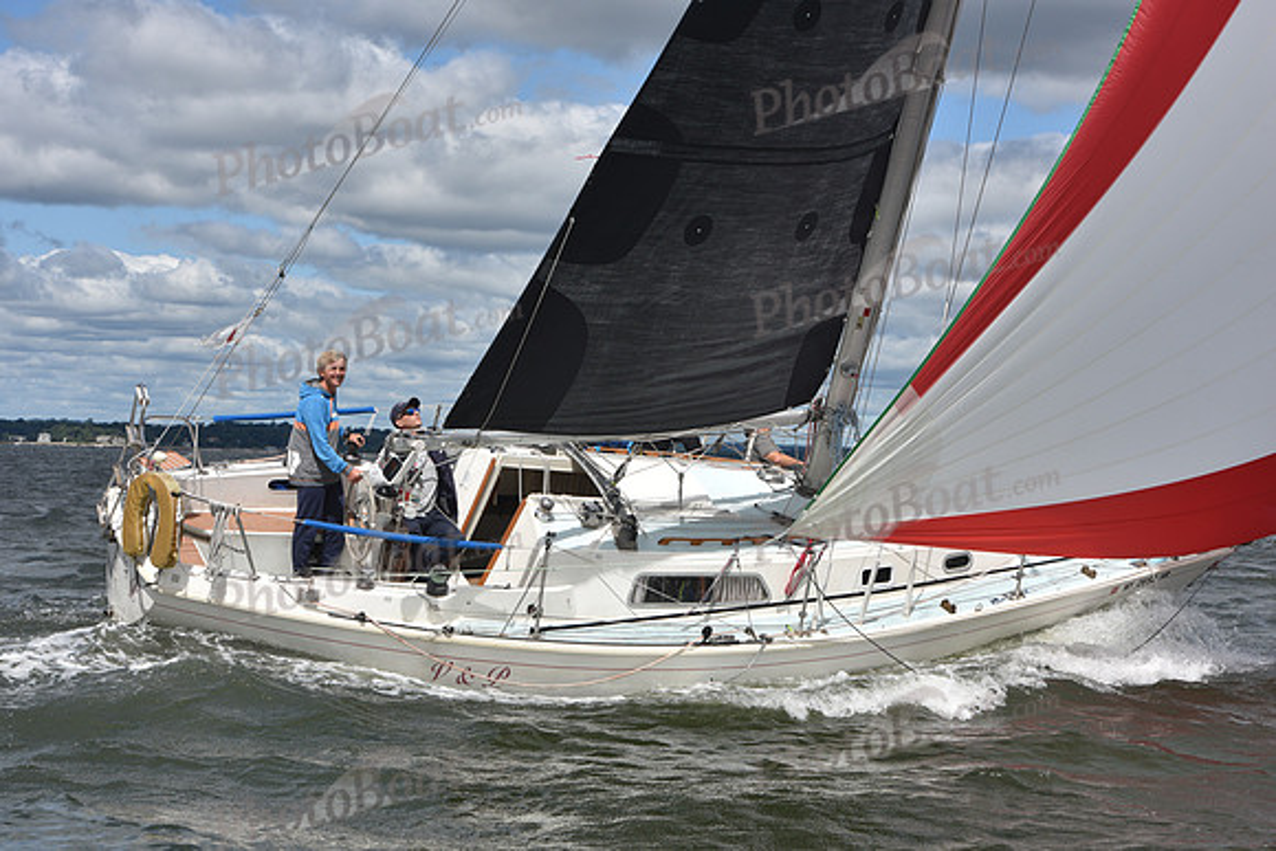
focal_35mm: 70
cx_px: 638
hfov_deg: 28.8
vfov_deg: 19.5
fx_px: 2482
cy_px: 426
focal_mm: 70
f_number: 11
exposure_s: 1/800
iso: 250
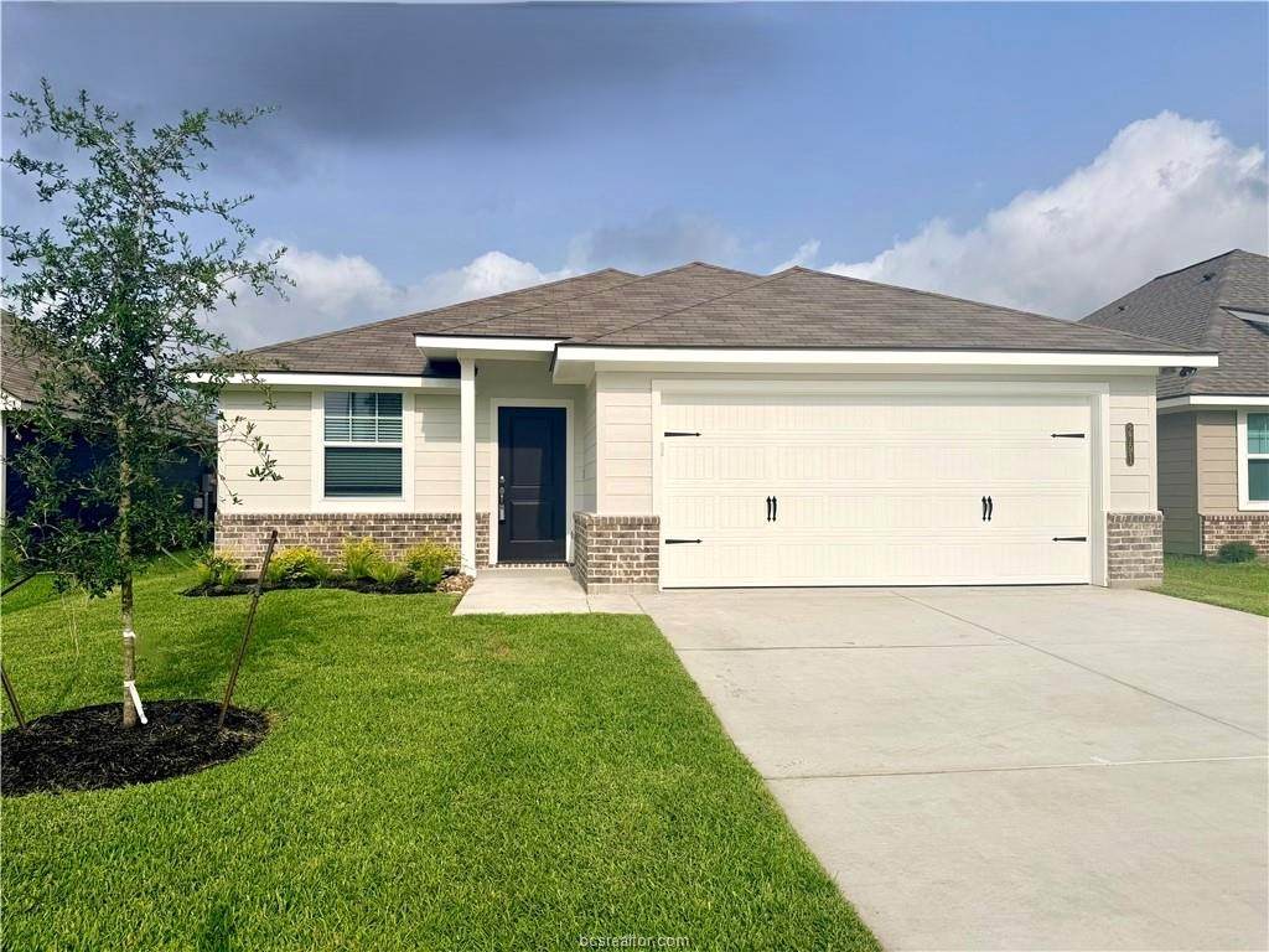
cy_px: 476
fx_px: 880
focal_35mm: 24
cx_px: 634
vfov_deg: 56.8
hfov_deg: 71.6
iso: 80
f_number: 1.78
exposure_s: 1/14286
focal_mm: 6.76
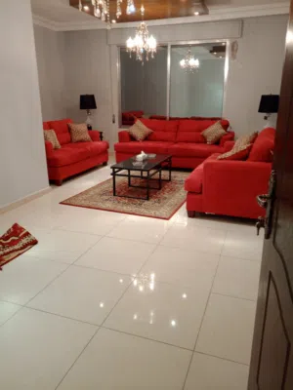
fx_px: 305
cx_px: 146
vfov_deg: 65.3
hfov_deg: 51.4
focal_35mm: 27
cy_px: 195
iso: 2006
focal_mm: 4.09
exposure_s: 1/50
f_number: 1.6
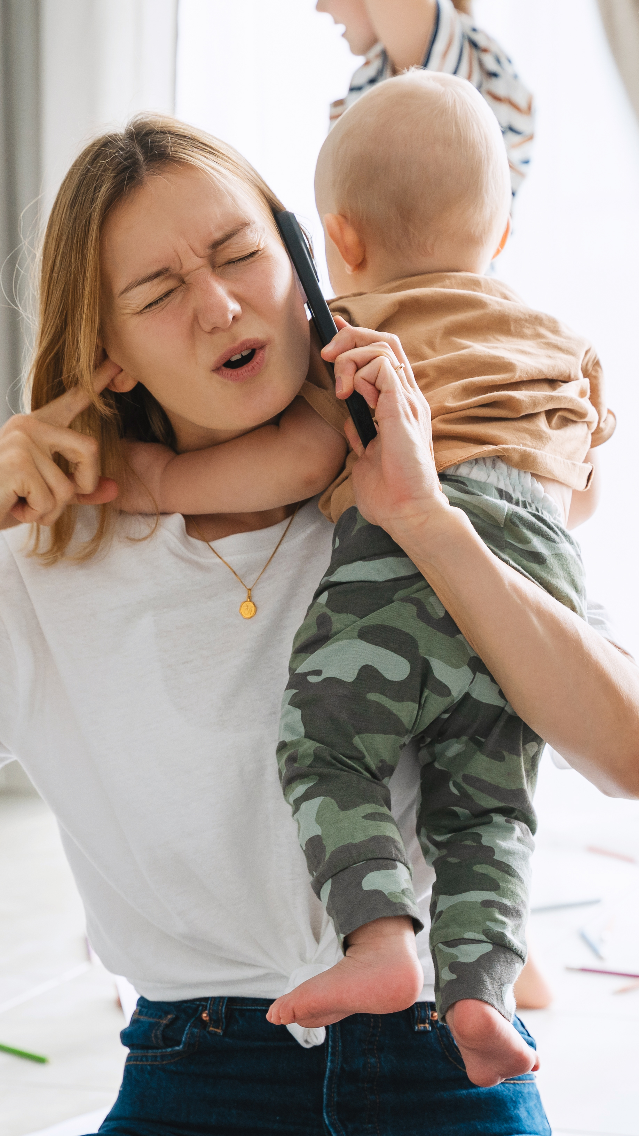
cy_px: 659
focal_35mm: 104
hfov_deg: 11.6
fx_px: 3132
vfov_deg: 20.5
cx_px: 167
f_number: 4
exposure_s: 1/80
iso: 200
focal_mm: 54
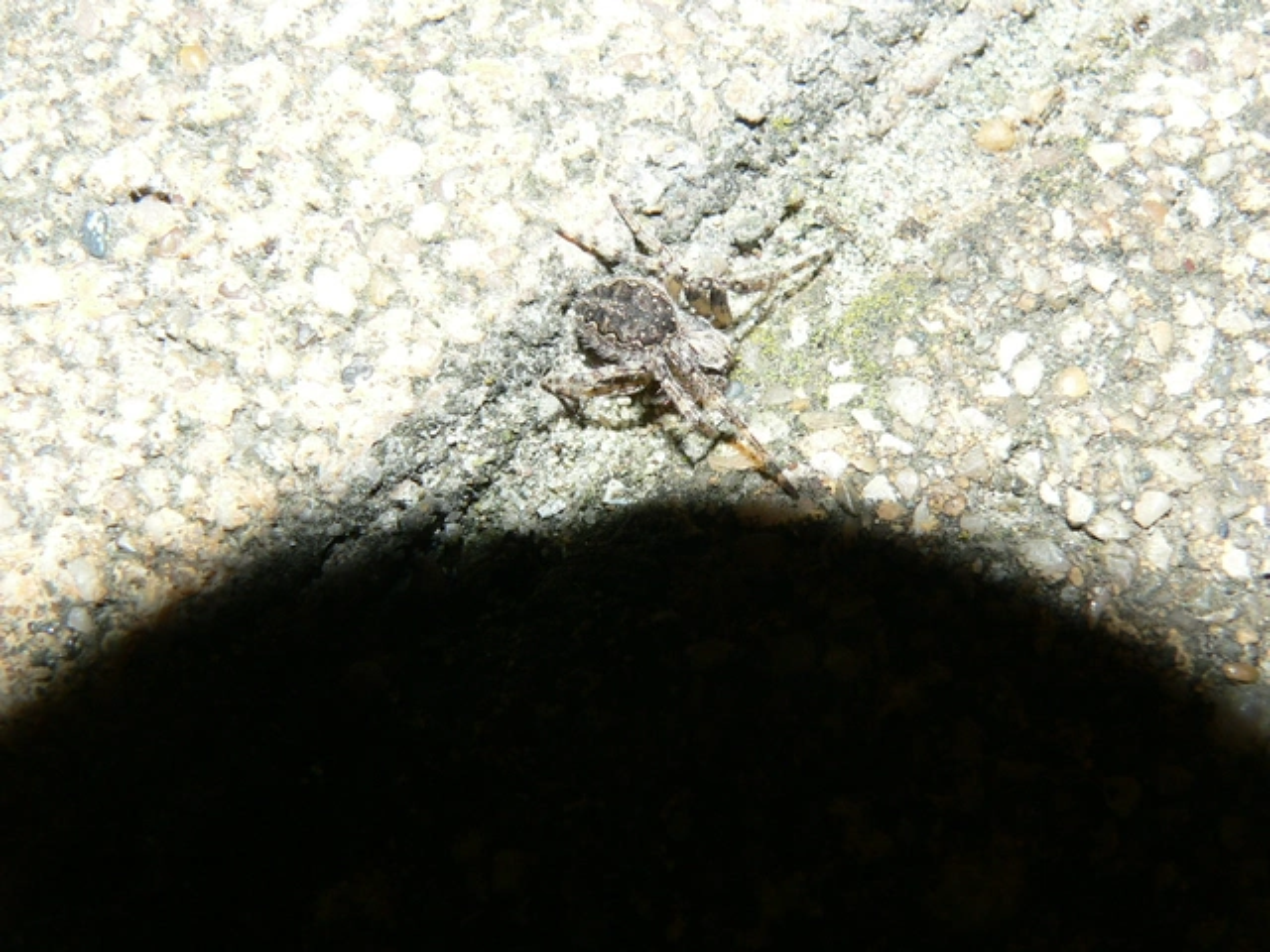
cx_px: 635
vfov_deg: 28.6
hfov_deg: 37.5
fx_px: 1871
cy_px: 476
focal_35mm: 51
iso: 100
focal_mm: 8.5
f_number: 4
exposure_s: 1/60
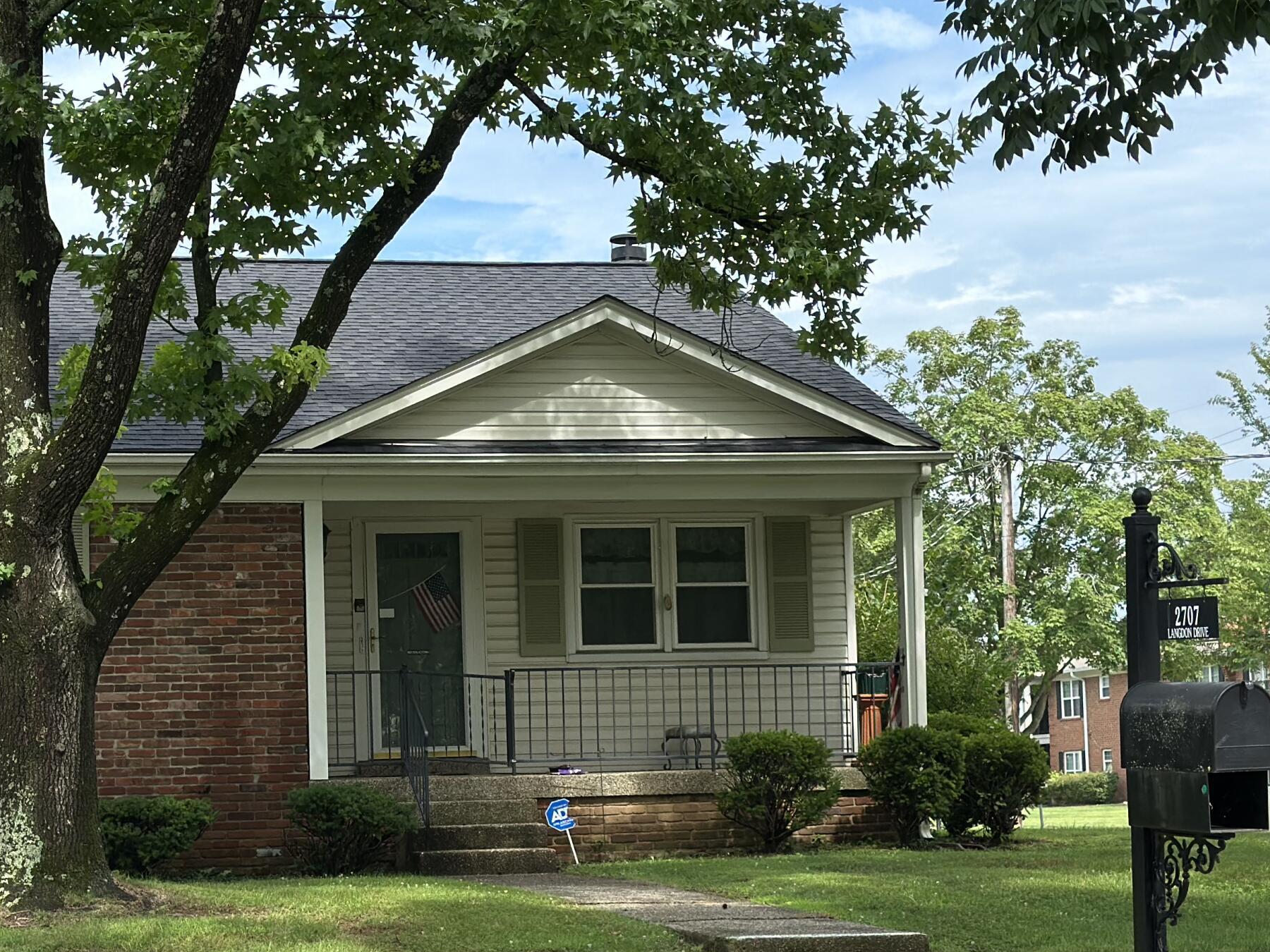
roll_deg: +1.1
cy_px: 646
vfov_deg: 18.4
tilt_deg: +3.0
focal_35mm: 80
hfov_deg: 24.3
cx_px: 466
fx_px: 2935
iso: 80
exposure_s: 1/1815
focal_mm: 6.86
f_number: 1.78
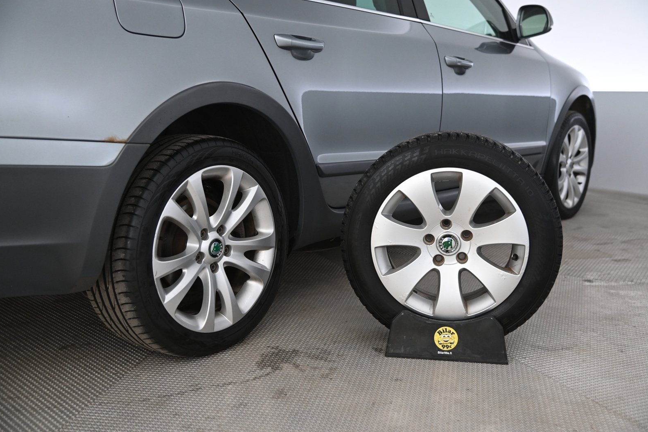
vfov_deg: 32.6
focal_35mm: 41
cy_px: 212
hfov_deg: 47.4
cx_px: 329
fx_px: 738
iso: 2000
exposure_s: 1/80
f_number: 4
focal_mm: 40
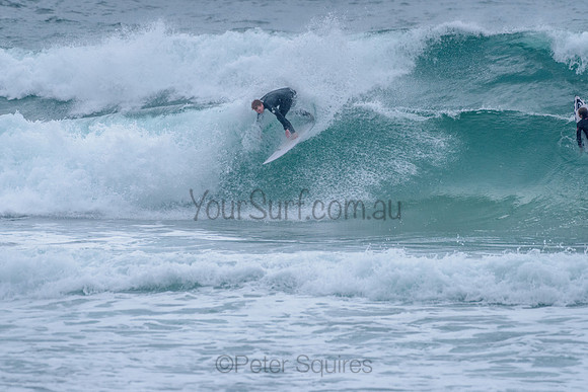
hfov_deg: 3.4
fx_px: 10010
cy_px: 152
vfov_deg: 2.2
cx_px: 295
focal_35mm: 613
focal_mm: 500
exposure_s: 1/2000
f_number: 5.6
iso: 1600
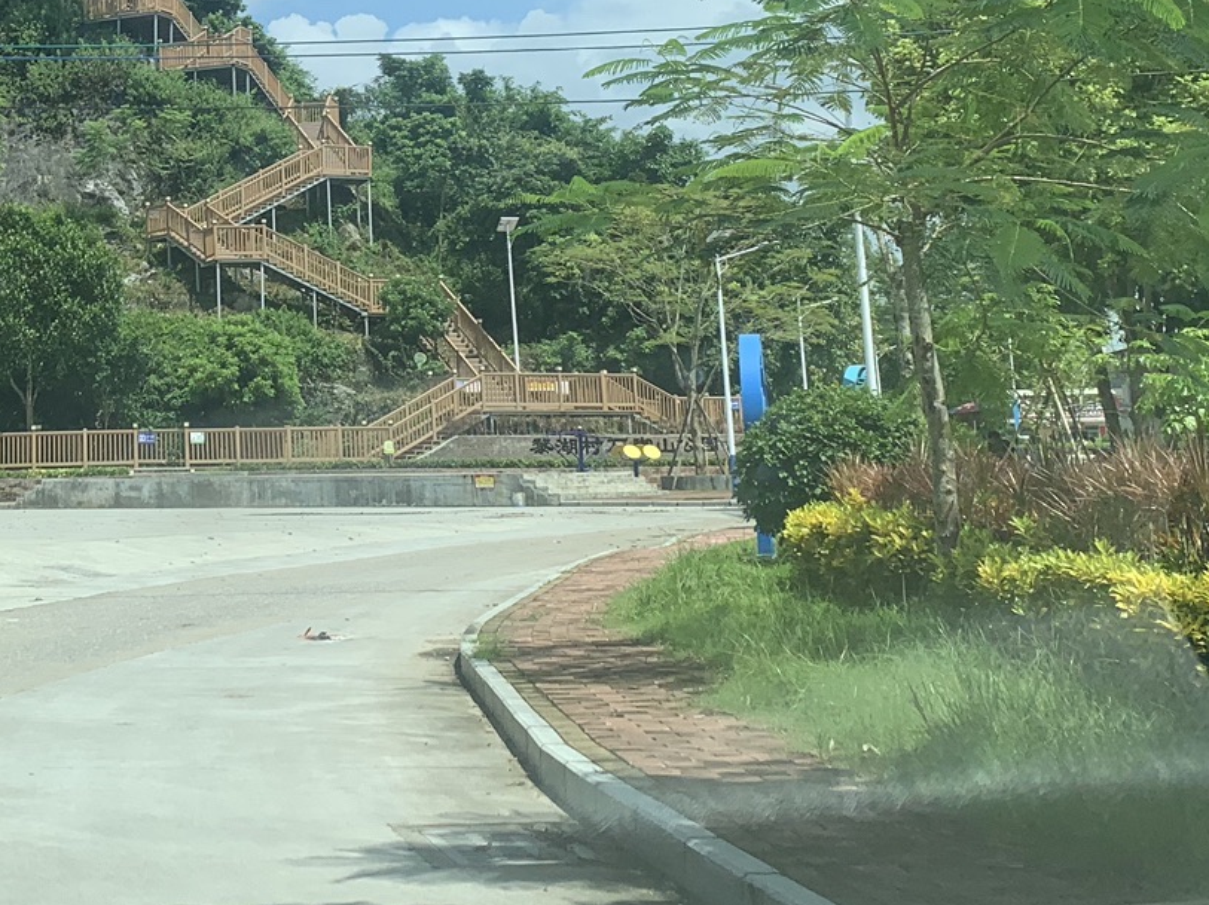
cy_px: 31
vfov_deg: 22.2
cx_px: 106
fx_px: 2234
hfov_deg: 29.0
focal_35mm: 64
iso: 25
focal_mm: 4.25
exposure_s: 1/1953
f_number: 1.8
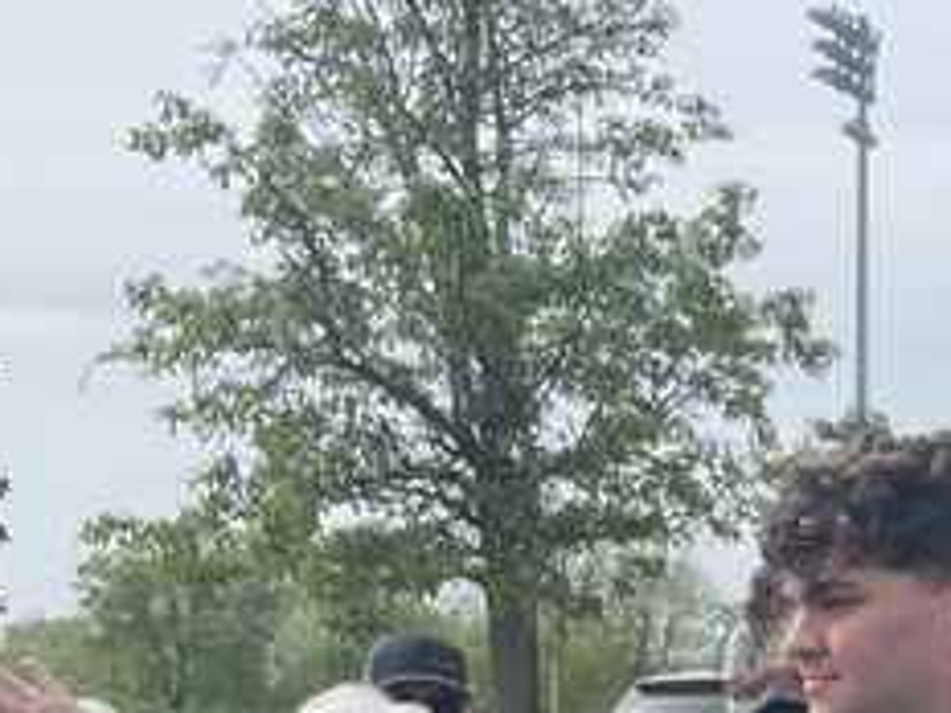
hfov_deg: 14.8
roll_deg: -0.5
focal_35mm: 115
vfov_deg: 12.7
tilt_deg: -0.3
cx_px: 1750
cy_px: 779
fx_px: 3159
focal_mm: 4.2
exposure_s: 1/2506
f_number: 1.6
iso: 32
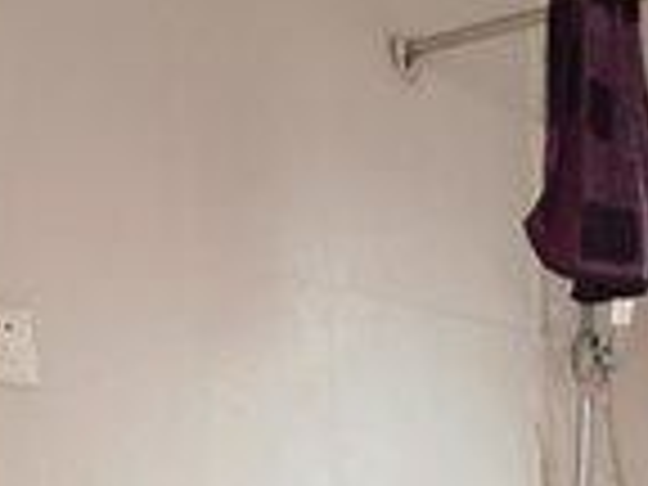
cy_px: 932
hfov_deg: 26.6
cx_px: 562
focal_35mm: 71
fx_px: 1329
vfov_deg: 16.5
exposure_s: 1/16.7
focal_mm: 2.26
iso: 1250
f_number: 2.2
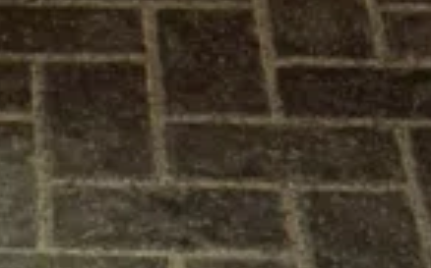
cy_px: -1209
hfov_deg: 8.6
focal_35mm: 238
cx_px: -189
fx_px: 2793
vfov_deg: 4.5
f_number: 1.78
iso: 640
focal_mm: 6.76
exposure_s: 1/49
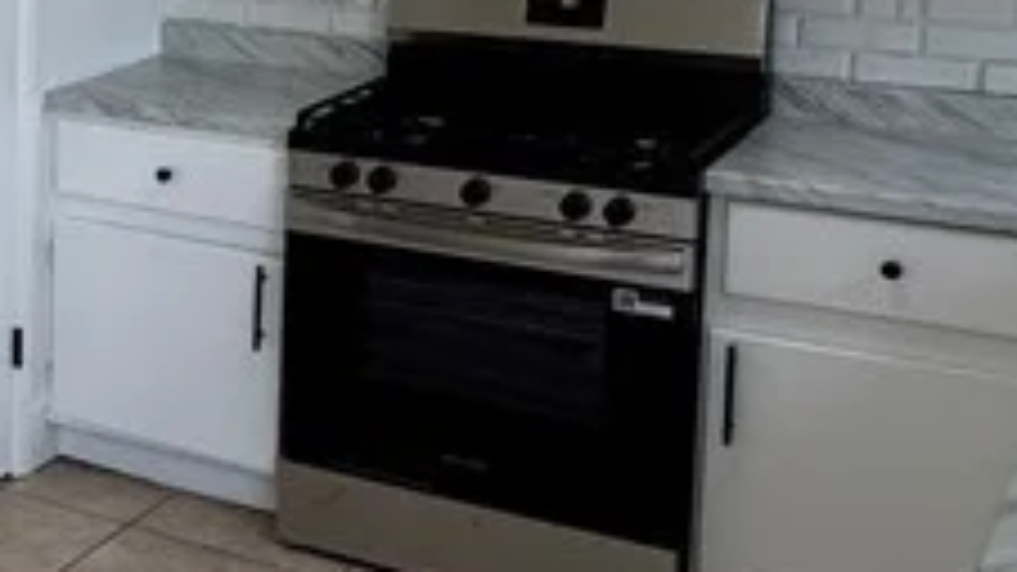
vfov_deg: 17.0
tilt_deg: -7.0
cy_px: -14
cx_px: -338
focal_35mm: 69
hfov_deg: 25.8
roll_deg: +0.7
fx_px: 1860
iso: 40
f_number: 2.2
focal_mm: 2.22
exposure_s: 1/120
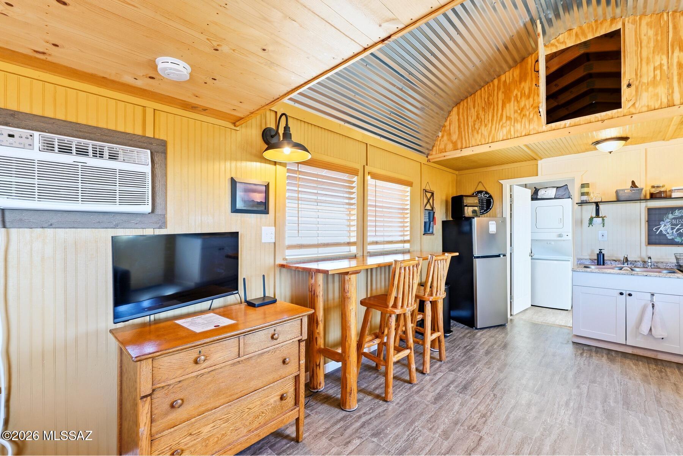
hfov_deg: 104.3
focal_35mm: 14
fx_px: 266
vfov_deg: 81.2
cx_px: 342
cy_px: 228
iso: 400
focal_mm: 14
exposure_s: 1/10
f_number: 8
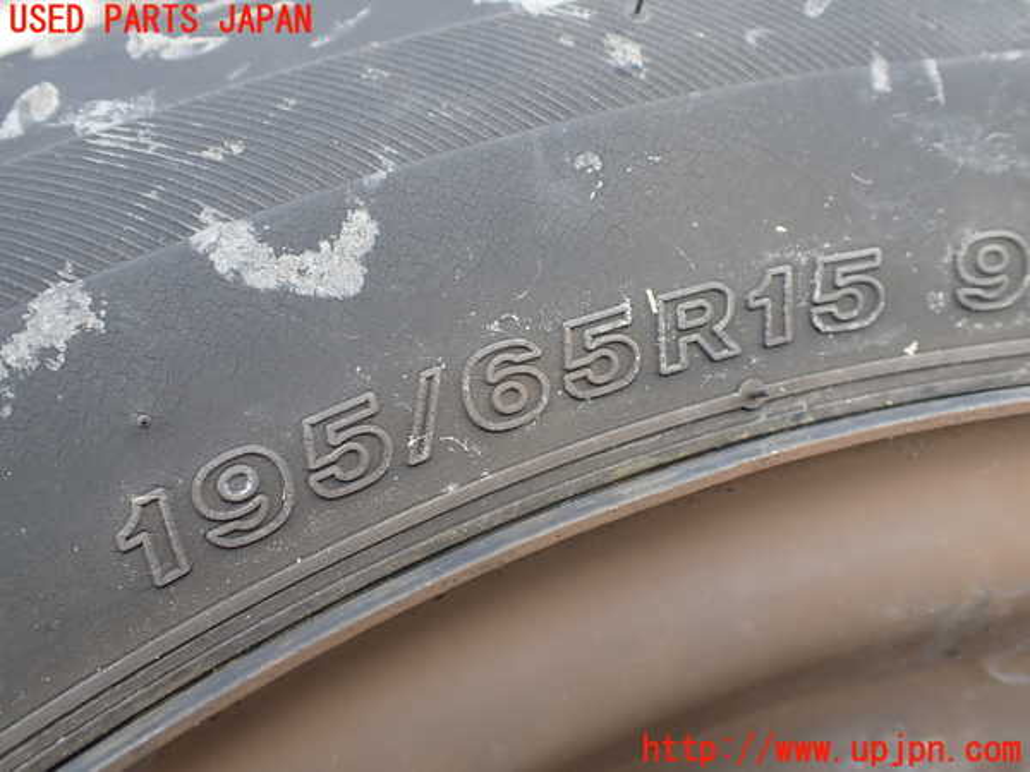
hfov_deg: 60.0
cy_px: 386
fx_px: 893
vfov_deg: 46.8
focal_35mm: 30
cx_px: 515
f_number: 2.3
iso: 100
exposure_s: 1/160
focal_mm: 5.4
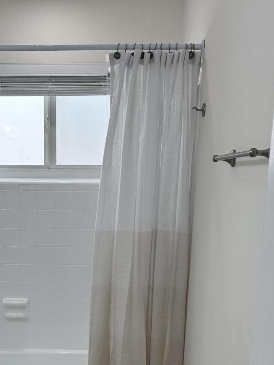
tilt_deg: -15.3
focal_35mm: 57
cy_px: 352
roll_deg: -1.6
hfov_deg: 25.4
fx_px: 601
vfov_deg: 31.6
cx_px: 71
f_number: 1.78
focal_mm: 6.86
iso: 80
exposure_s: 1/163
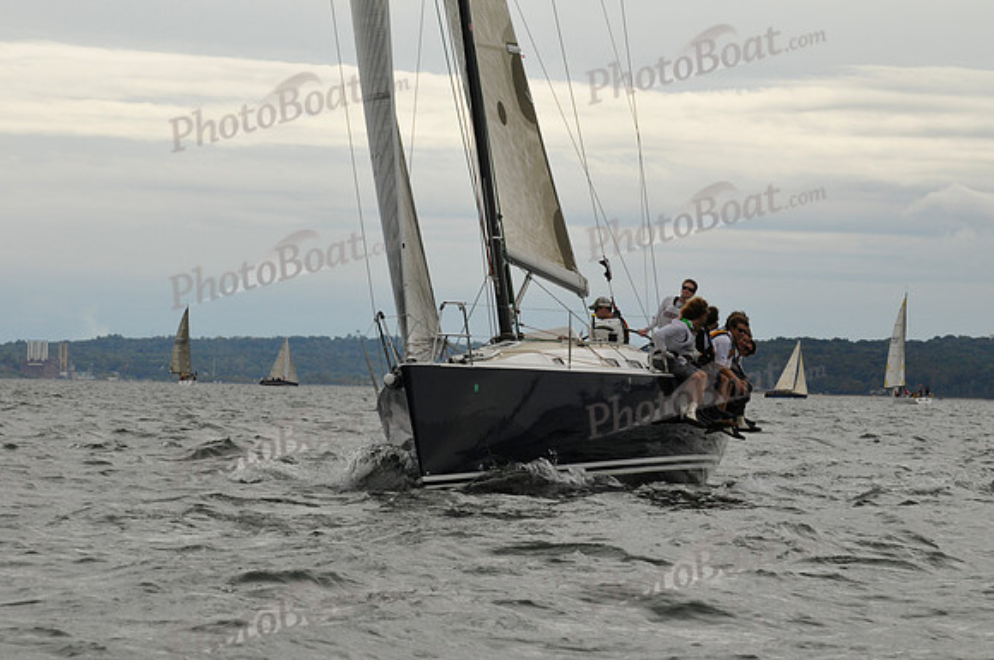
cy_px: 330
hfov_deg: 11.0
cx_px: 497
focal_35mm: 188
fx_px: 5170
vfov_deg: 7.3
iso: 250
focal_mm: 125
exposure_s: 1/500
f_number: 9
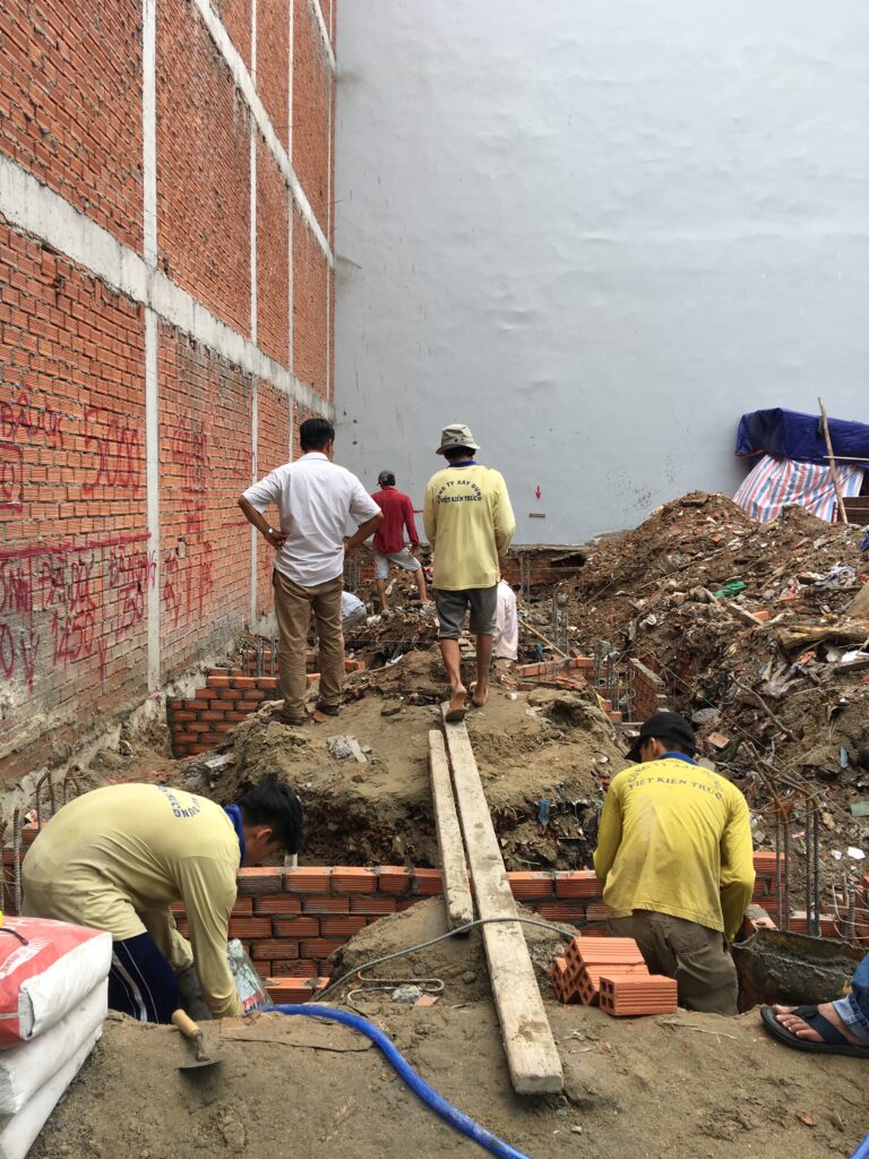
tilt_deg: -2.8
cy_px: 580
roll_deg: -0.9
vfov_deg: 61.7
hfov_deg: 48.2
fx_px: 971
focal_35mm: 29
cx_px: 434
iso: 25
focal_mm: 4.15
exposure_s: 1/541
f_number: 2.2
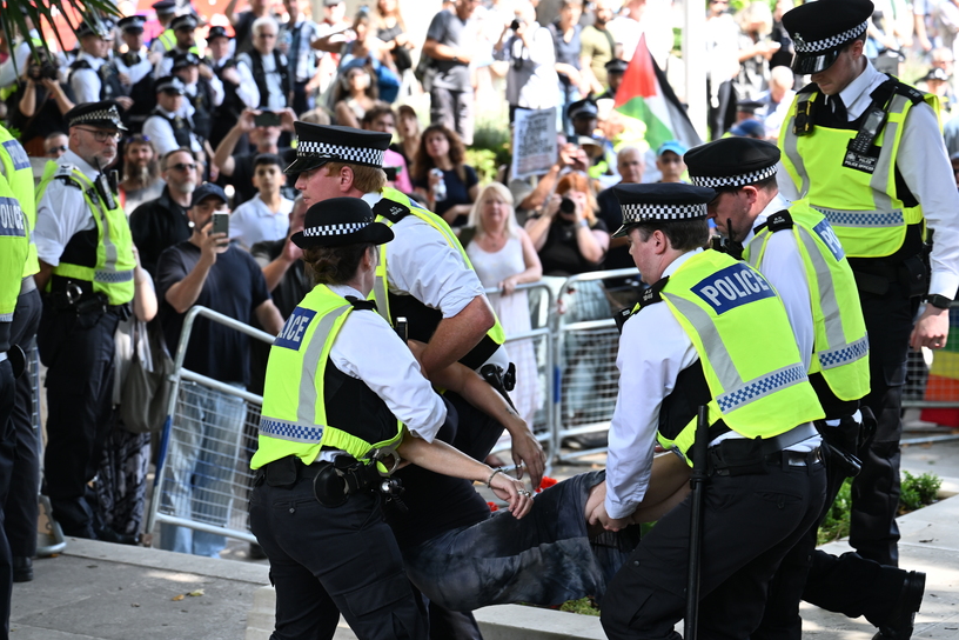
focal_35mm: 103
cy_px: 446
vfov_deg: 13.3
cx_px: 482
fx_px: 2744
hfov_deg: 19.8
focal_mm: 70
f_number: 3.2
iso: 250
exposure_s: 1/400
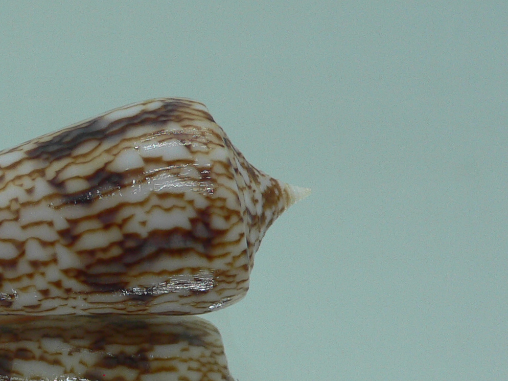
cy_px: 299
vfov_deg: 20.5
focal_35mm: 71
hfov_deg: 26.5
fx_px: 1042
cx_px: 47
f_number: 2.8
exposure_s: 1/60
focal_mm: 4.6
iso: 80
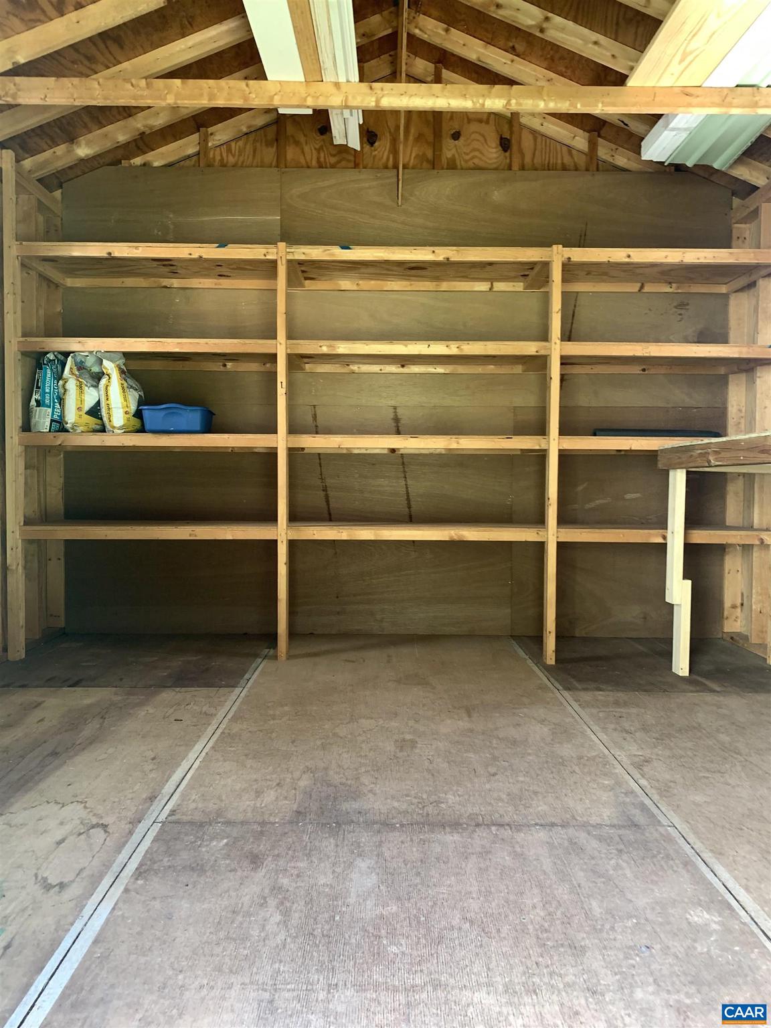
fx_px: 772
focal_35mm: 26
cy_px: 514
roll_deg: +0.7
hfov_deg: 53.1
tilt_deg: -0.6
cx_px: 386
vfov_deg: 67.3
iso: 125
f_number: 1.8
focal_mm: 4.25
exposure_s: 1/60
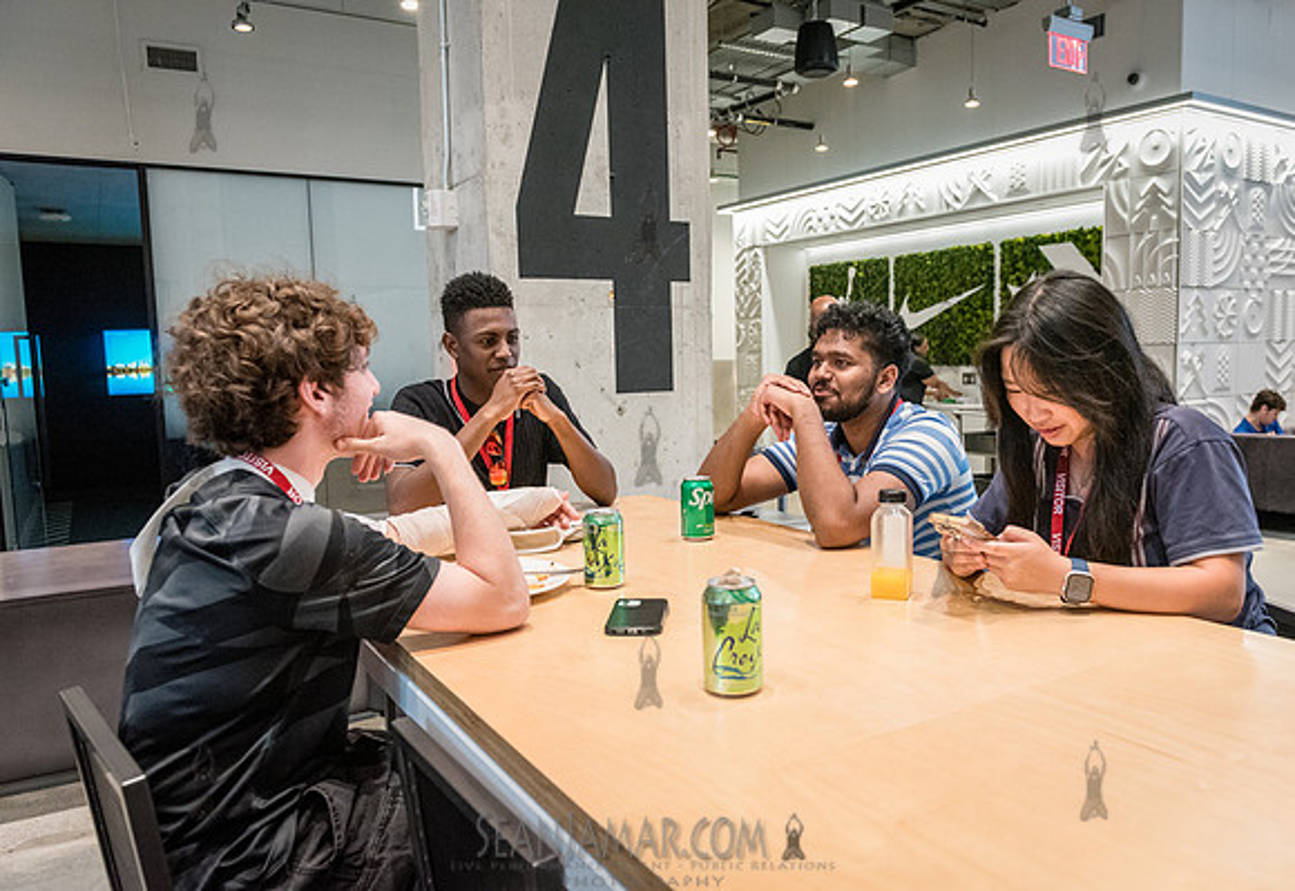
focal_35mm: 27
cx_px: 688
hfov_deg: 66.1
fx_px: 994
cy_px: 459
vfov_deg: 48.3
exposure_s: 1/320
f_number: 3.5
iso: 5000
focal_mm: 26
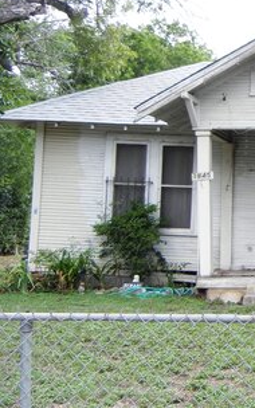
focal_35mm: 67
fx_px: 745
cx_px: 407
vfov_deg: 30.5
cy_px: 152
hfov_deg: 17.1
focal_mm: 5.4
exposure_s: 1/459
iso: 160
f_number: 3.5
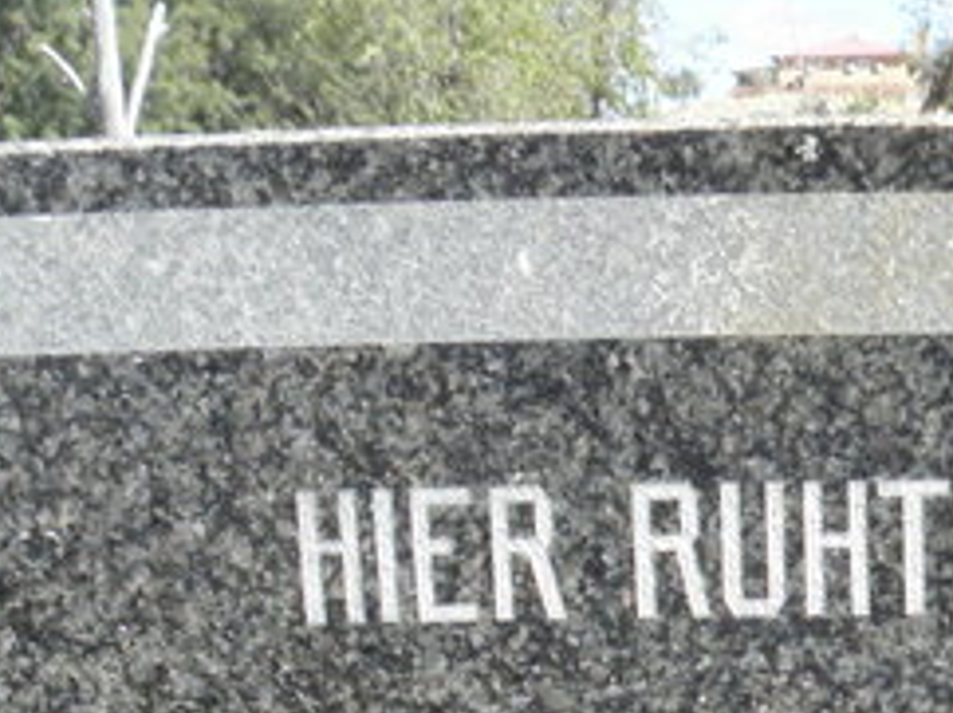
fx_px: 2365
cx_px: 1016
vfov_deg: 15.4
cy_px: 1174
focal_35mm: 86
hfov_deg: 21.7
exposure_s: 1/400
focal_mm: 4.6
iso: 200
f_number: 6.3
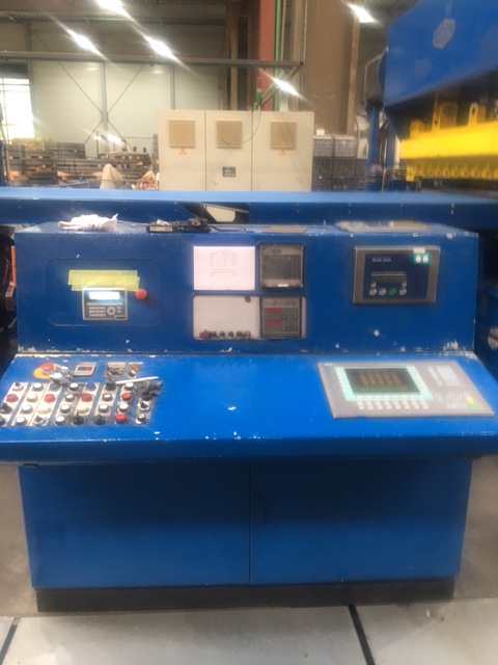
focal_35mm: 29
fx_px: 556
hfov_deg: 48.2
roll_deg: -1.1
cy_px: 332
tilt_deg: -14.6
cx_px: 249
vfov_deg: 61.7
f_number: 2.2
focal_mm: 4.15
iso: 50
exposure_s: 1/17
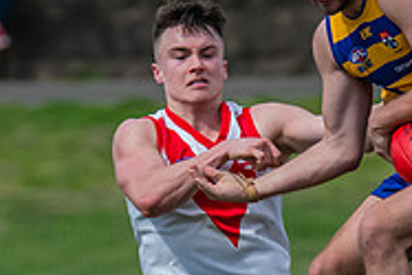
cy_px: 53
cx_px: 358
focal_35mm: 2102
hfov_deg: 1.0
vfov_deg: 0.7
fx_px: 24074
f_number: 6.3
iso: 800
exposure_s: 1/1600
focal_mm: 420
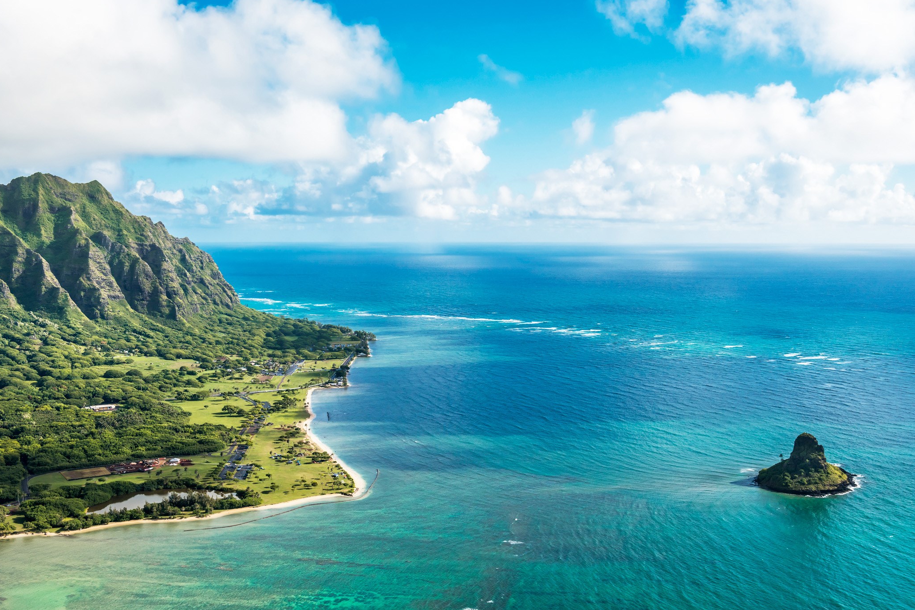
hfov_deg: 51.9
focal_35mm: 37
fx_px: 940
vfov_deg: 35.9
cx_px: 465
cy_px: 311
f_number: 7.1
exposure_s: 1/1000
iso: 220
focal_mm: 36
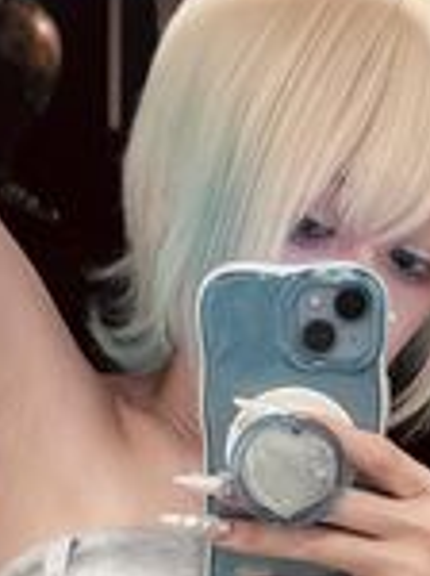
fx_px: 1345
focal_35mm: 81
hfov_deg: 18.1
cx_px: 261
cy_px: 593
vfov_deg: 23.1
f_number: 1.5
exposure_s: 1/50
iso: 160
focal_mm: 5.7
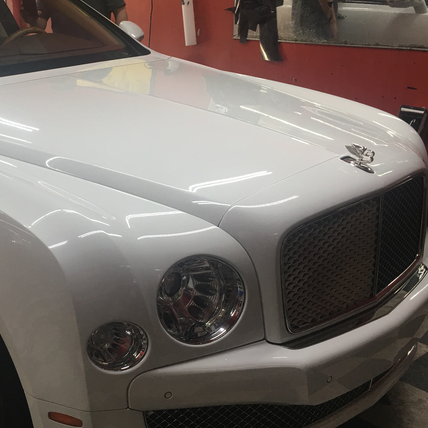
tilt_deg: -17.1
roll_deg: +2.6
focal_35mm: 49
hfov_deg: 33.0
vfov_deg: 34.7
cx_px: 49
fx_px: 685
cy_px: 199
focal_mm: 4.15
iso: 25
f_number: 2.2
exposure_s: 1/40
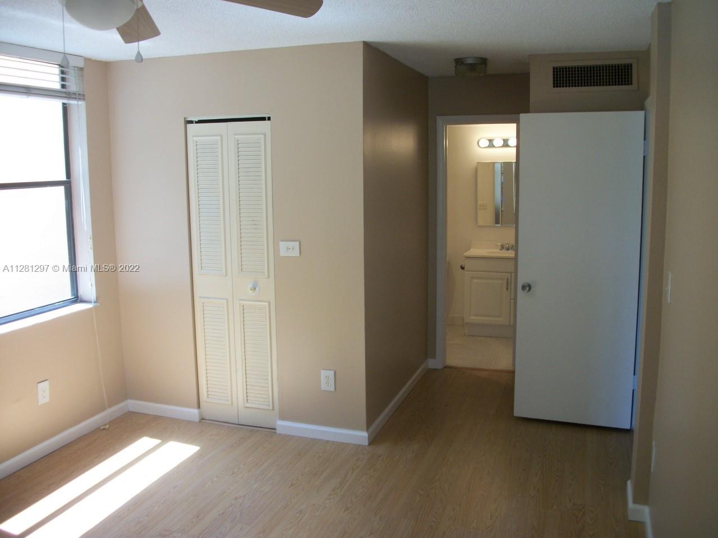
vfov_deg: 44.2
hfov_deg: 56.8
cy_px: 269
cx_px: 359
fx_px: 664
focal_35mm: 32
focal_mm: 5.7
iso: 80
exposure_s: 1/80
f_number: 2.9
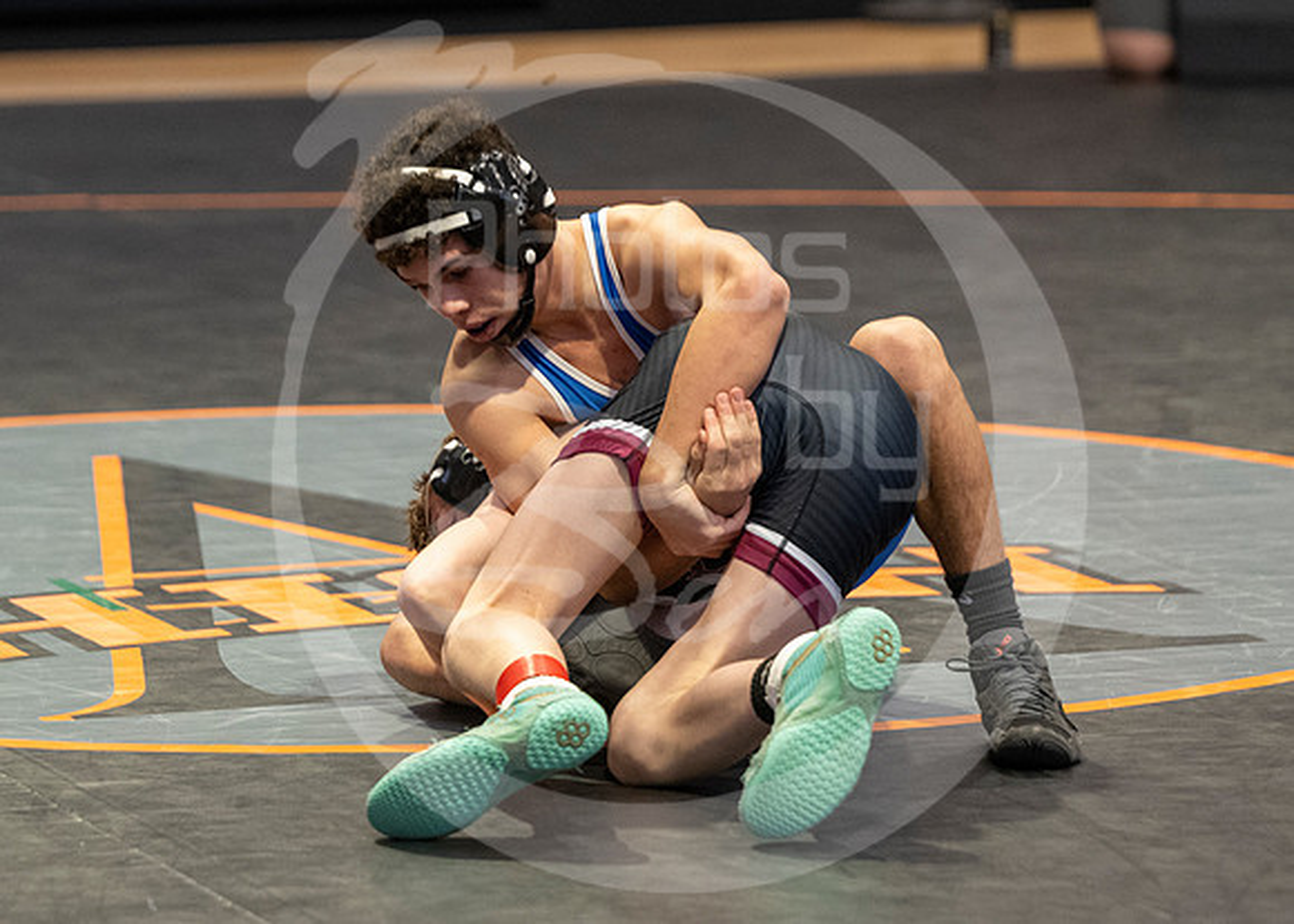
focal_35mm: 234
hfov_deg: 8.6
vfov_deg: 6.2
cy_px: 647
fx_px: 8585
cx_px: 501
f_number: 2.8
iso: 3200
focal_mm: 130
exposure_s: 1/1000
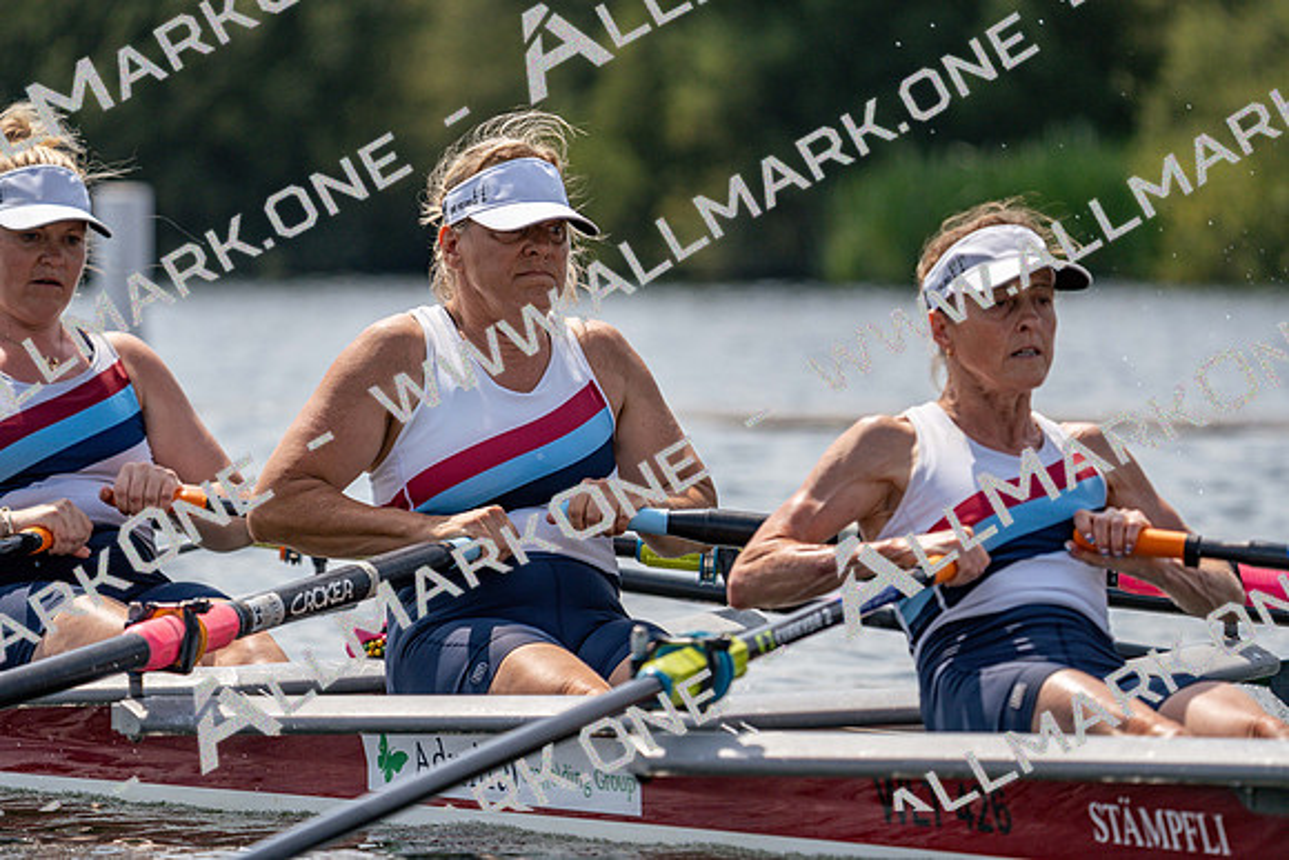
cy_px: 430
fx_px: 11066
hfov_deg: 6.7
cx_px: 644
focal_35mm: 309
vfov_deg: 4.5
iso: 200
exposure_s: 1/1600
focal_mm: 309
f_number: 6.3
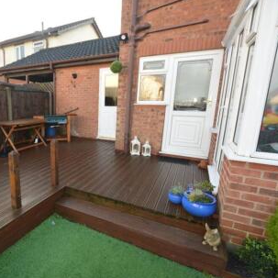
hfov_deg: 69.6
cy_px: 141
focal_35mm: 20
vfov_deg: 74.8
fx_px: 182
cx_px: 68
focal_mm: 10
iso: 200
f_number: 4.5
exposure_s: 1/80
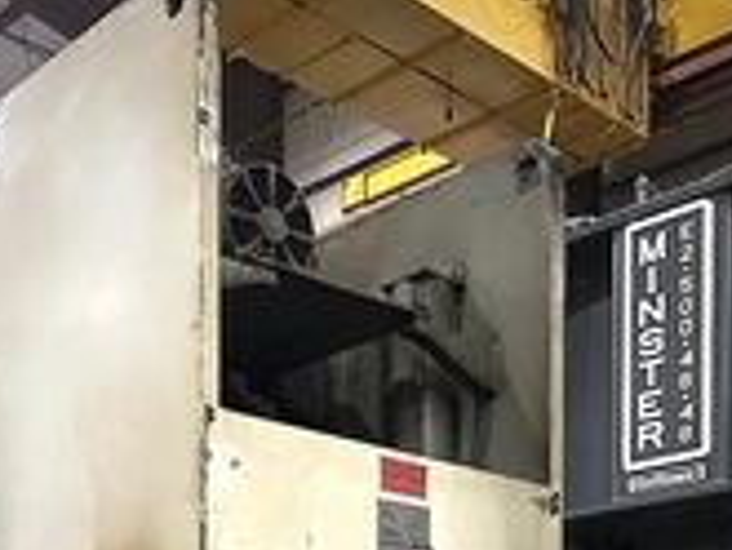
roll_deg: +0.4
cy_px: 812
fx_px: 1333
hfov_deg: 30.3
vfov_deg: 20.2
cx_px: 213
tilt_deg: -0.6
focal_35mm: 63
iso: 500
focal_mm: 5.7
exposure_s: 1/60
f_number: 1.5
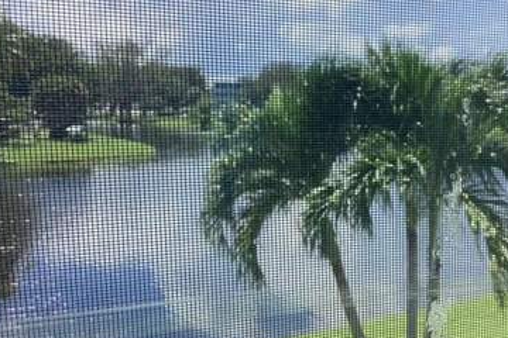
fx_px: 607
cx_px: 301
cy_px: 177
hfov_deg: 45.2
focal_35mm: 43
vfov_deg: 31.2
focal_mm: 3.3
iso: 25
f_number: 2.4
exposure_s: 1/806
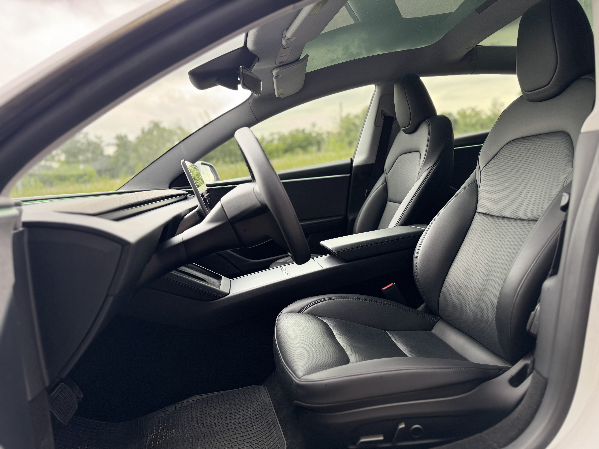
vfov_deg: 56.8
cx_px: 300
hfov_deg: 71.6
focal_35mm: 24
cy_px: 224
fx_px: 415
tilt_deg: -7.1
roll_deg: +7.1
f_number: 1.78
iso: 200
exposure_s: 1/121
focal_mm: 6.76
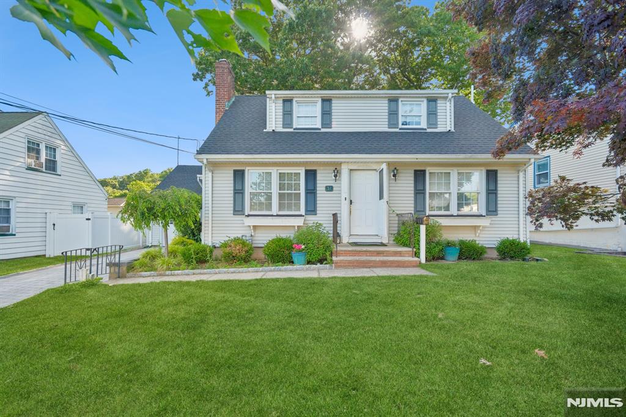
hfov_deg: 100.4
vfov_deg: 77.3
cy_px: 208
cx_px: 313
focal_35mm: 15
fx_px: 261
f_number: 4
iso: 800
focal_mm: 10.1
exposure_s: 1/1250
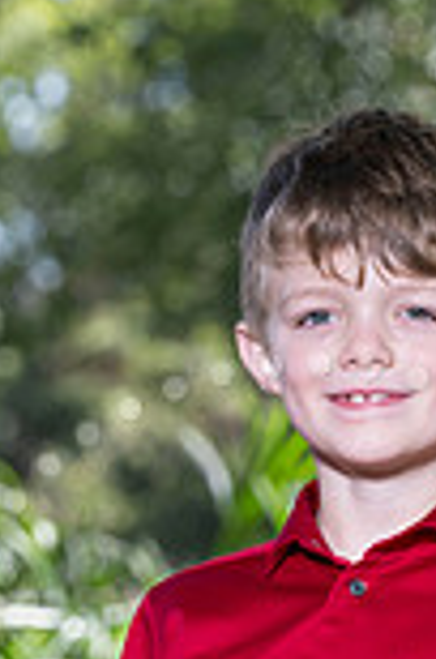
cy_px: 749
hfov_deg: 4.2
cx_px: 312
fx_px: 5876
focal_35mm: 322
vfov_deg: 6.4
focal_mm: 110
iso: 400
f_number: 5.6
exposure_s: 1/200
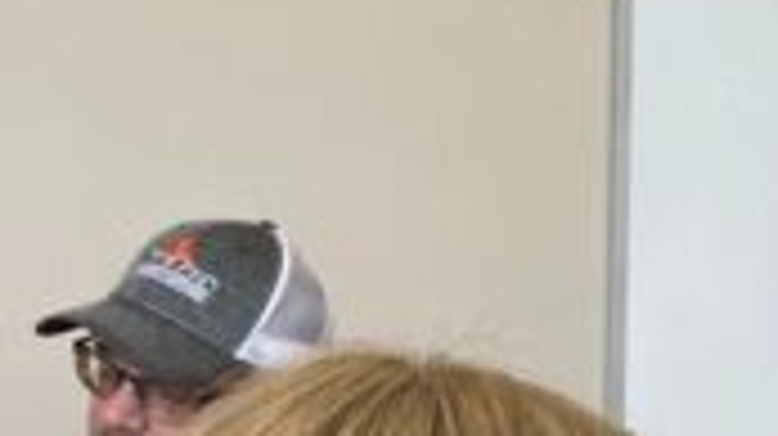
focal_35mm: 126
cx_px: 1367
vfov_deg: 9.6
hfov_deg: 15.0
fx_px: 2597
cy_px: 292
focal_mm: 5.1
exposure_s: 1/120
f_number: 1.6
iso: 80
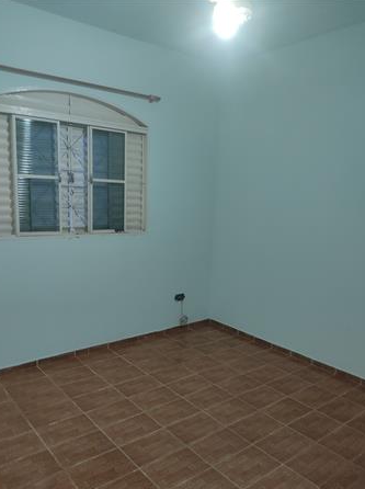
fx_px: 395
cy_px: 261
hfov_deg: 49.6
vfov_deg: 63.5
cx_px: 181
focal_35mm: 28
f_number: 1.79
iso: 267
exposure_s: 1/30
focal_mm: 4.74
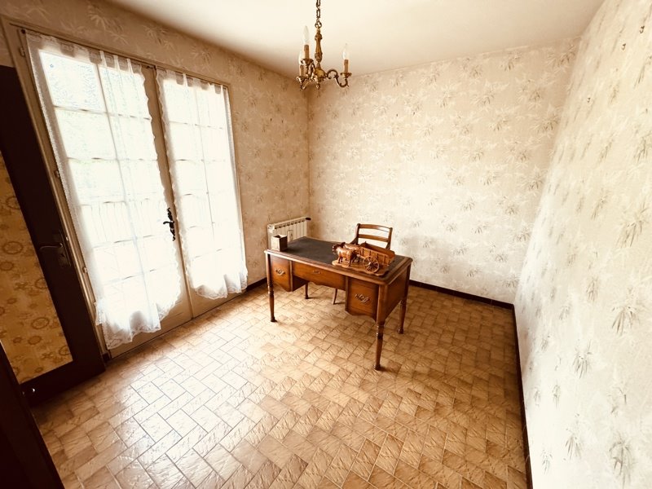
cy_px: 244
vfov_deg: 85.7
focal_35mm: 14
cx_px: 326
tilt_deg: -16.6
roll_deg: +0.1
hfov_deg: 102.1
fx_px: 264
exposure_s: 1/80
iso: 320
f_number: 2.2
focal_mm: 2.22
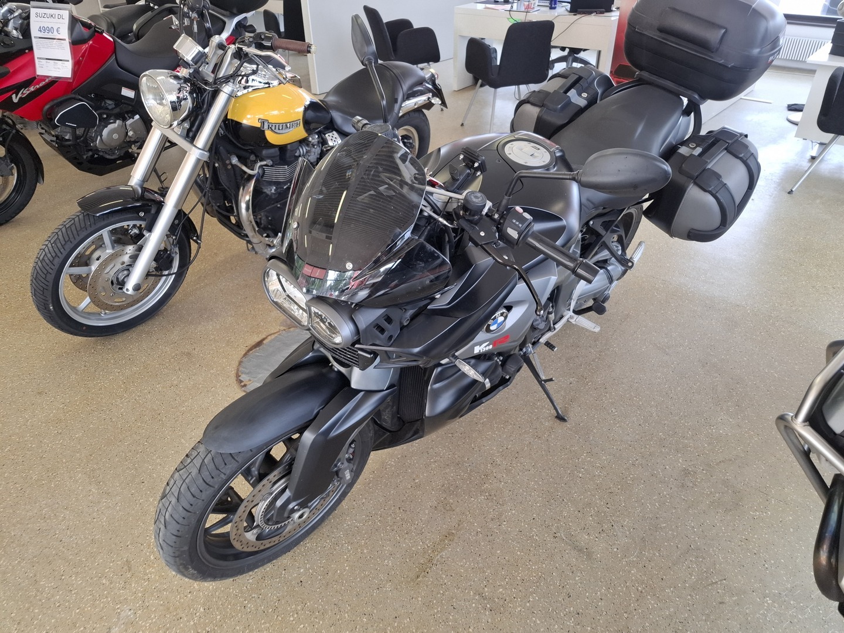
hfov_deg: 73.9
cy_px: 316
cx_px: 422
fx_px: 561
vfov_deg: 58.9
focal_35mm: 23
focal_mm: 5.54
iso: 80
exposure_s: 1/100
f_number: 1.8
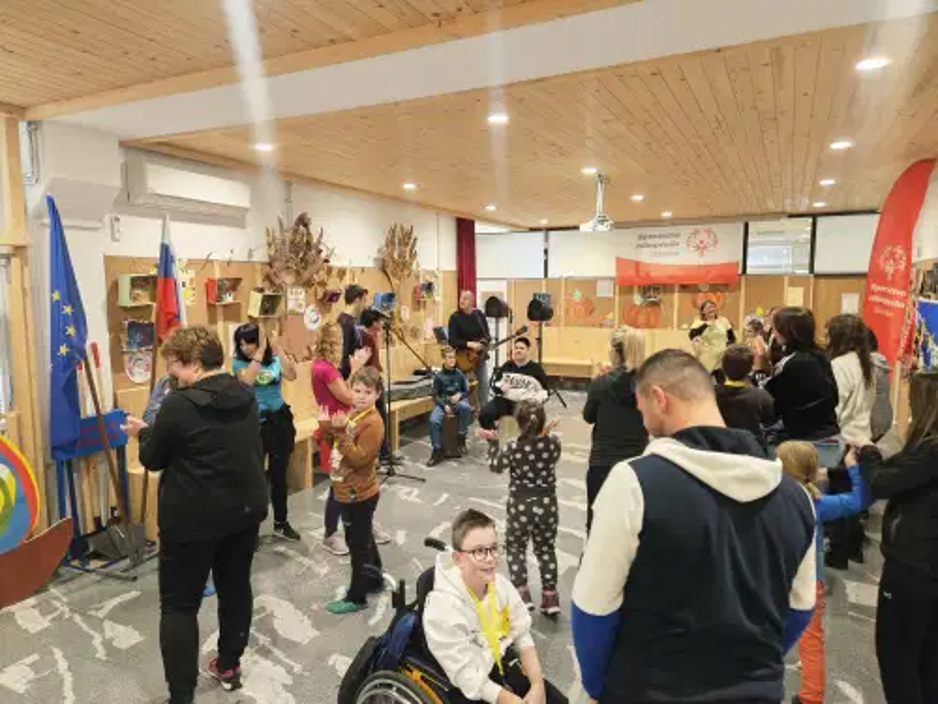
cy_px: 352
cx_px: 469
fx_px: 623
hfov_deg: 73.9
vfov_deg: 58.9
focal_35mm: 23
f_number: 1.8
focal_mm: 5.4
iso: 640
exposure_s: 1/142
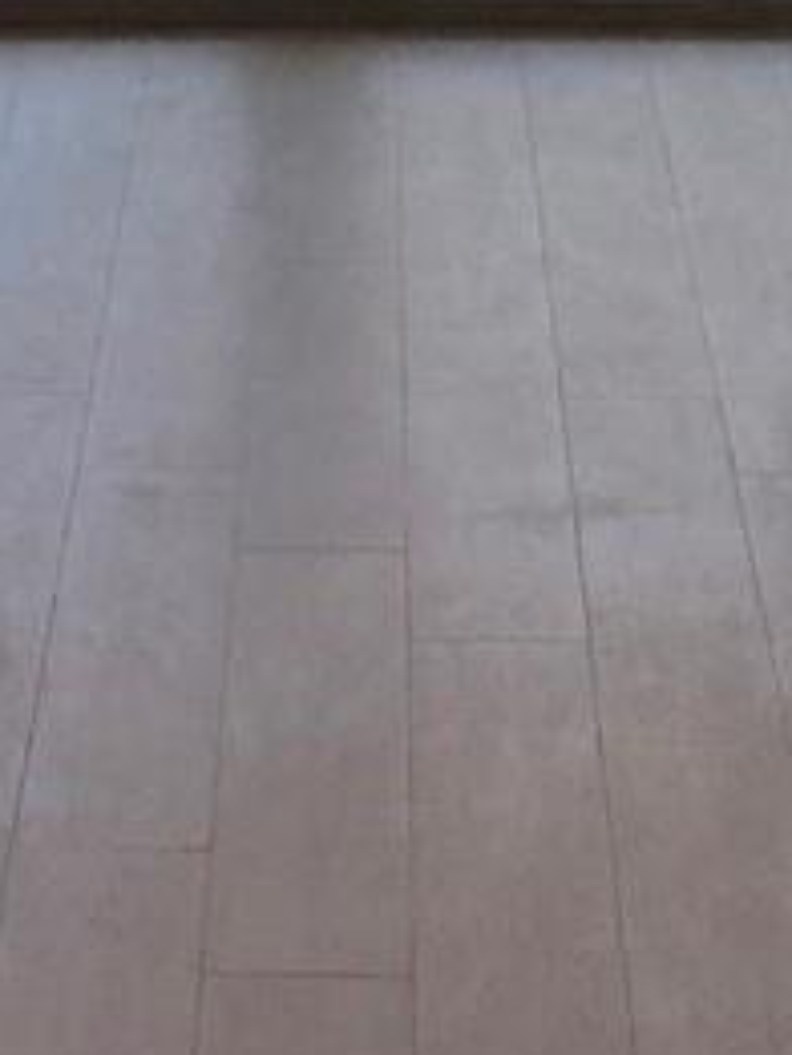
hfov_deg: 8.3
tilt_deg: -7.6
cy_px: -376
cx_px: 283
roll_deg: -0.5
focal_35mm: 178
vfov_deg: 10.8
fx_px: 5426
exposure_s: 1/403
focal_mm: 4.15
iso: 32
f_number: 2.2
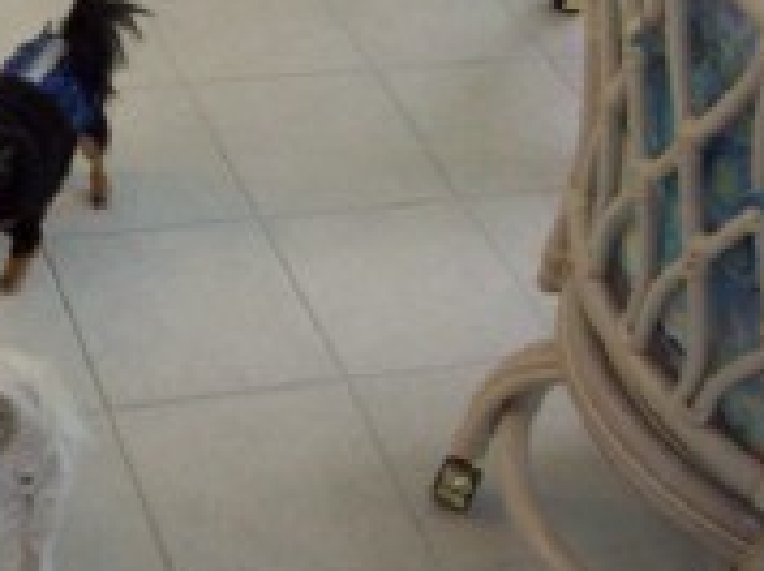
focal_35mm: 81
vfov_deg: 18.1
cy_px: 144
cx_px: -30
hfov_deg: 23.0
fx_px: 1785
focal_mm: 6
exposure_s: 1/64
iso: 200
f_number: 2.7
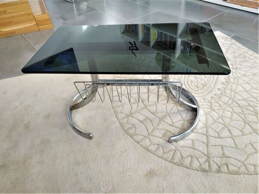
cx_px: 130
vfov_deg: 56.8
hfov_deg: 71.6
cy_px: 97
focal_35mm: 24
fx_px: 180
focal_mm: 3.94
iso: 250
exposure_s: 1/33
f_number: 1.9
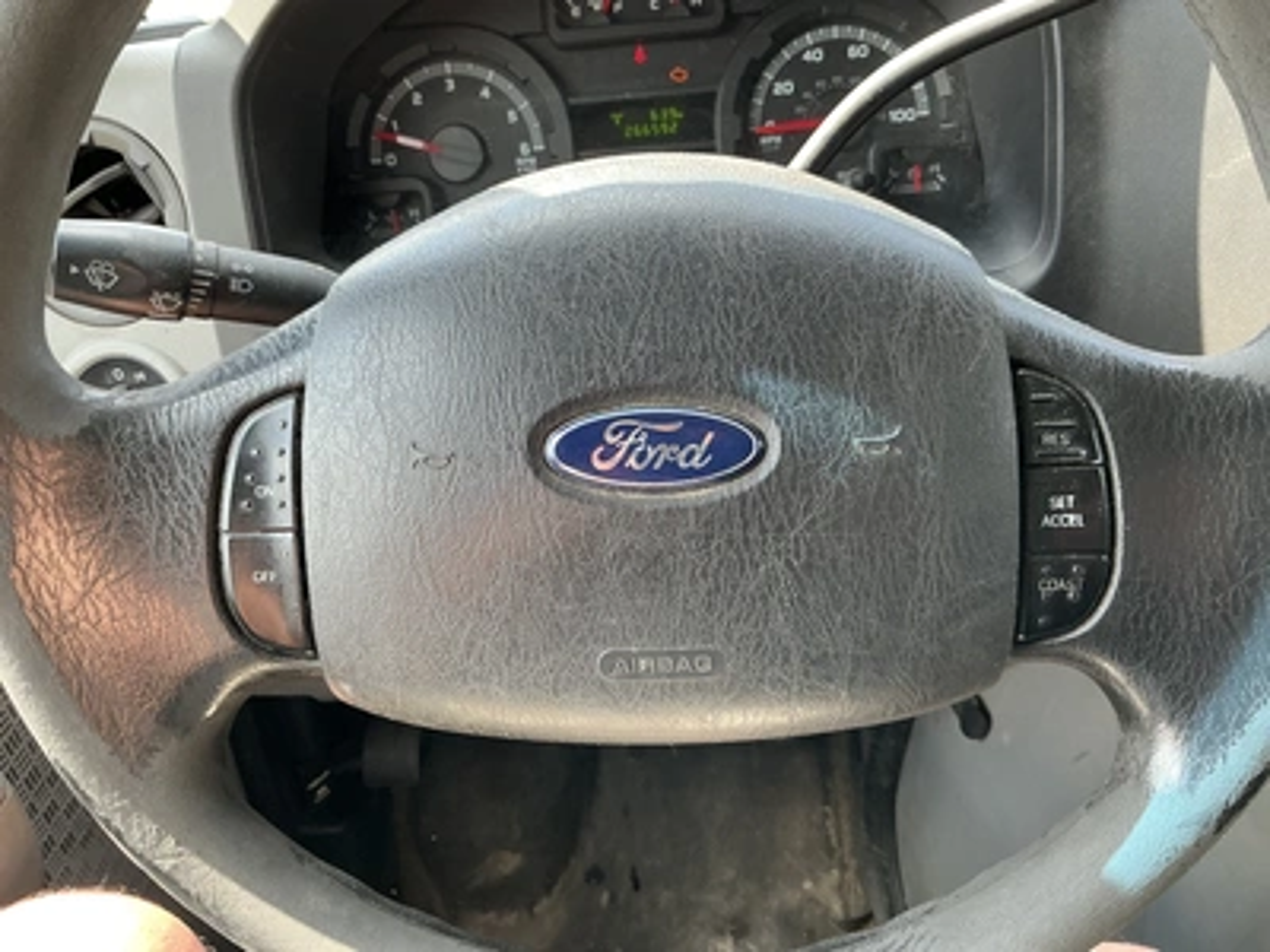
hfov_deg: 63.4
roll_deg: +7.6
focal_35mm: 28
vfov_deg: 49.7
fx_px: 1027
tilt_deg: -32.3
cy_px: 476
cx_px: 635
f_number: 1.8
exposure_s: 1/122
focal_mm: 3
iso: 50
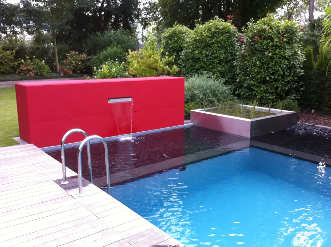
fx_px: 334
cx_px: 166
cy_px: 124
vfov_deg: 40.6
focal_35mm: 35
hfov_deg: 52.7
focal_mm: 3.85
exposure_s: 1/142
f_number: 2.8
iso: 80
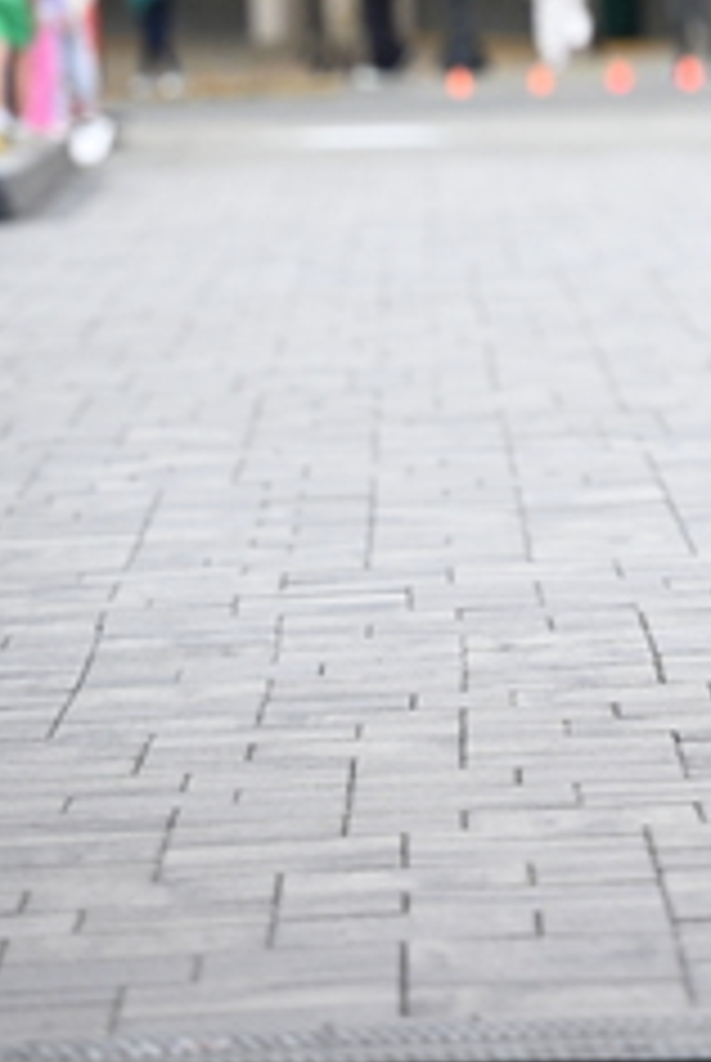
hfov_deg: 4.2
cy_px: 18
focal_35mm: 326
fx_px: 9629
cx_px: 713
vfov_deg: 6.3
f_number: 2.8
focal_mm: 140
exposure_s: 1/1600
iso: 1000
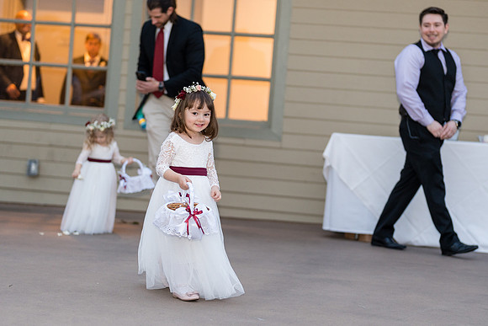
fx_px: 1017
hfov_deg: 27.0
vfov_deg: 18.2
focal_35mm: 75
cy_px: 163
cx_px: 244
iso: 320
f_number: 1.2
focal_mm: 50
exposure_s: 1/250
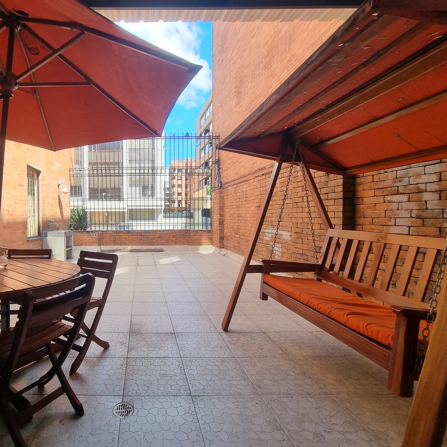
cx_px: 139
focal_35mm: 16
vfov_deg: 87.4
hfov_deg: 83.5
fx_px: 234
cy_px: 216
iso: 50
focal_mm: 2.2
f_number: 2.2
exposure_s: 1/244
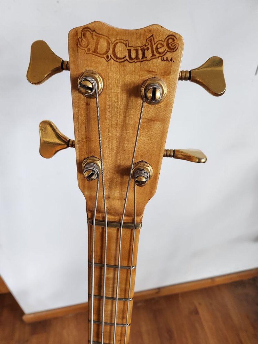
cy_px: 172
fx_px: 238
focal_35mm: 24
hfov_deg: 56.8
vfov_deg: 71.6
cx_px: 129
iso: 400
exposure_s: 1/100
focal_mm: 5
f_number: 1.8
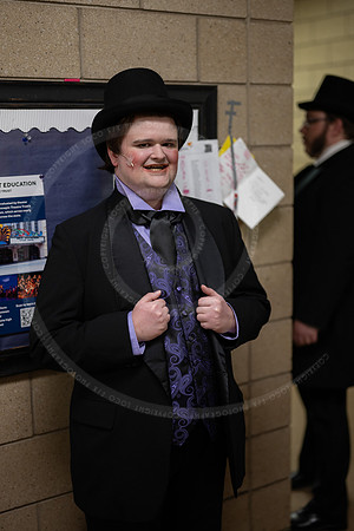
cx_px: 177
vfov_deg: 39.6
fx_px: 737
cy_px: 266
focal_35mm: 50
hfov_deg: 27.0
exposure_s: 1/250
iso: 500
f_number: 1.3
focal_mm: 50
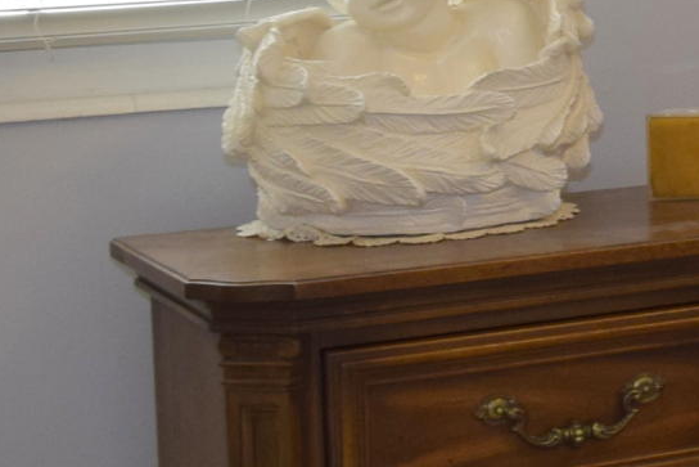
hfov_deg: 10.8
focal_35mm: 149
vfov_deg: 9.0
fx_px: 2894
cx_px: 1881
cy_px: -191
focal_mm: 18
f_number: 5.6
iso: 450
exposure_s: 1/125
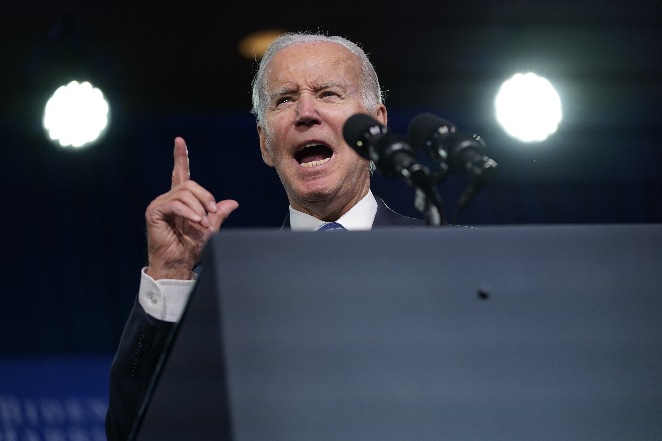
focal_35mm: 136
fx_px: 2501
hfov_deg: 15.1
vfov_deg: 10.1
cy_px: 220
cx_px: 331
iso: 640
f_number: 2.8
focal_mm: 136
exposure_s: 1/250
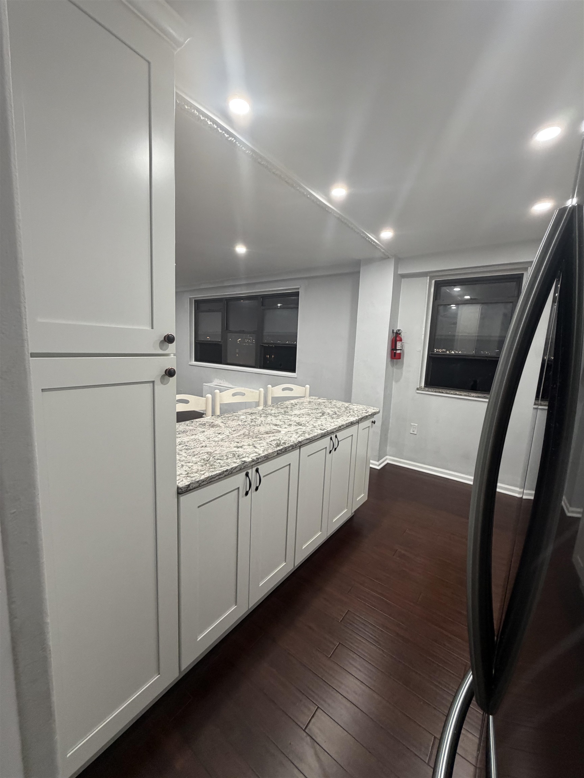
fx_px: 315
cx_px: 292
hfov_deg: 85.7
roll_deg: -2.5
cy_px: 389
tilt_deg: -8.1
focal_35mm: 14
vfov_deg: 102.1
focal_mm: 2.22
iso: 250
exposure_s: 1/60
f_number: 2.2
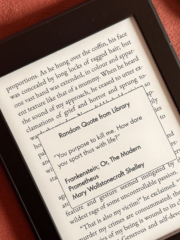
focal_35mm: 52
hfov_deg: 28.0
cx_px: 104
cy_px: 147
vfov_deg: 36.7
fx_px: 361
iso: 160
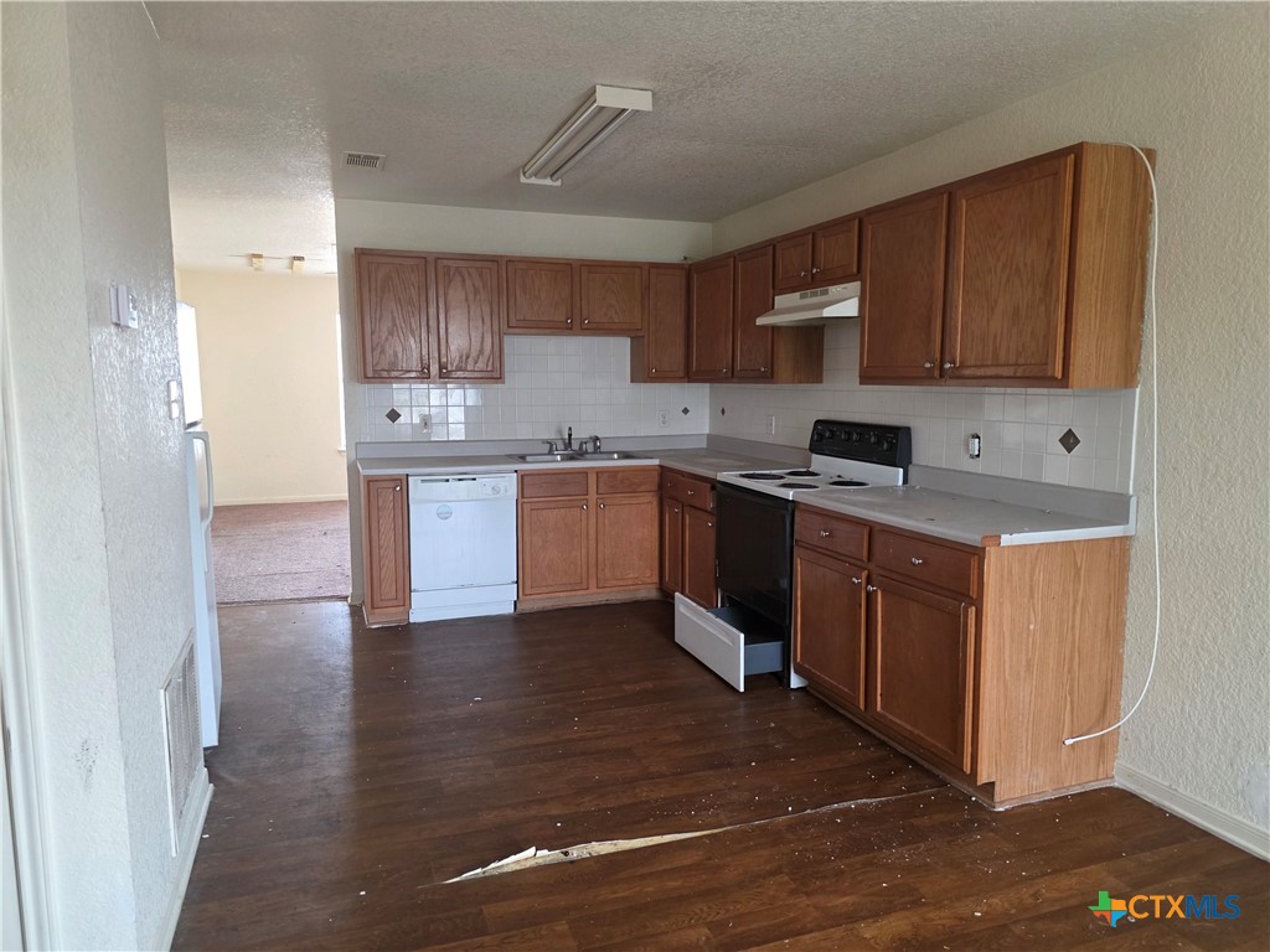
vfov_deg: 58.9
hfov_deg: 73.9
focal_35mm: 23
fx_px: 844
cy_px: 476
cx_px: 635
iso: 320
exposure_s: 1/120
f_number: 1.7
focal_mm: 6.3
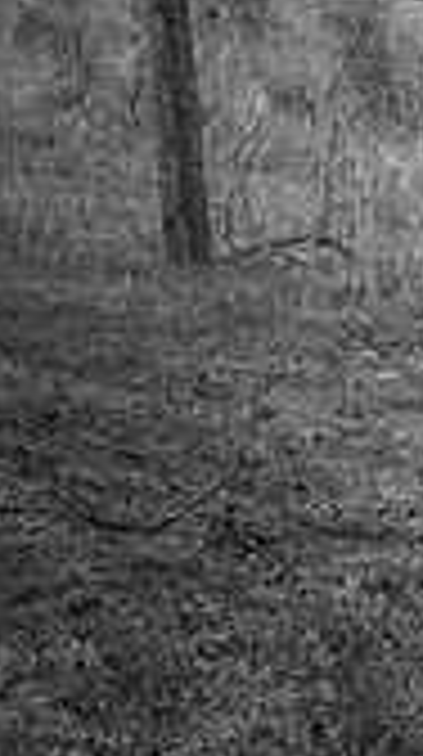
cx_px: 1389
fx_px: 3143
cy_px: -16
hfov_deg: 6.8
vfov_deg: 13.5
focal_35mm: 157
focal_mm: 24
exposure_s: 1/250
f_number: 8
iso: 140
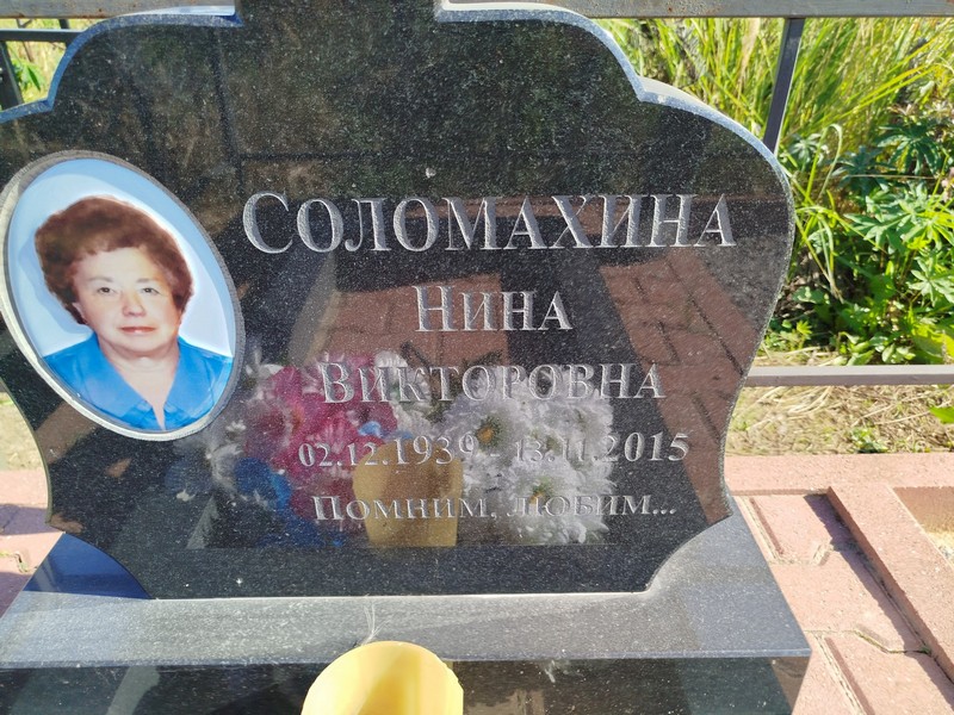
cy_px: 358
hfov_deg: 71.6
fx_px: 661
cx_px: 477
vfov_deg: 56.8
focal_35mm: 24
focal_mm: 5.31
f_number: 1.7
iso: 50
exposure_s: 1/372
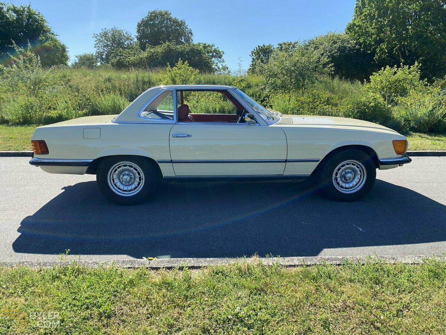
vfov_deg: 53.1
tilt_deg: -11.7
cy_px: 168
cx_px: 223
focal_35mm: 26
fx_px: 335
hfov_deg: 67.3
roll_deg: +1.1
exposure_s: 1/1258
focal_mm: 4.25
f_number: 1.8
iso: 32
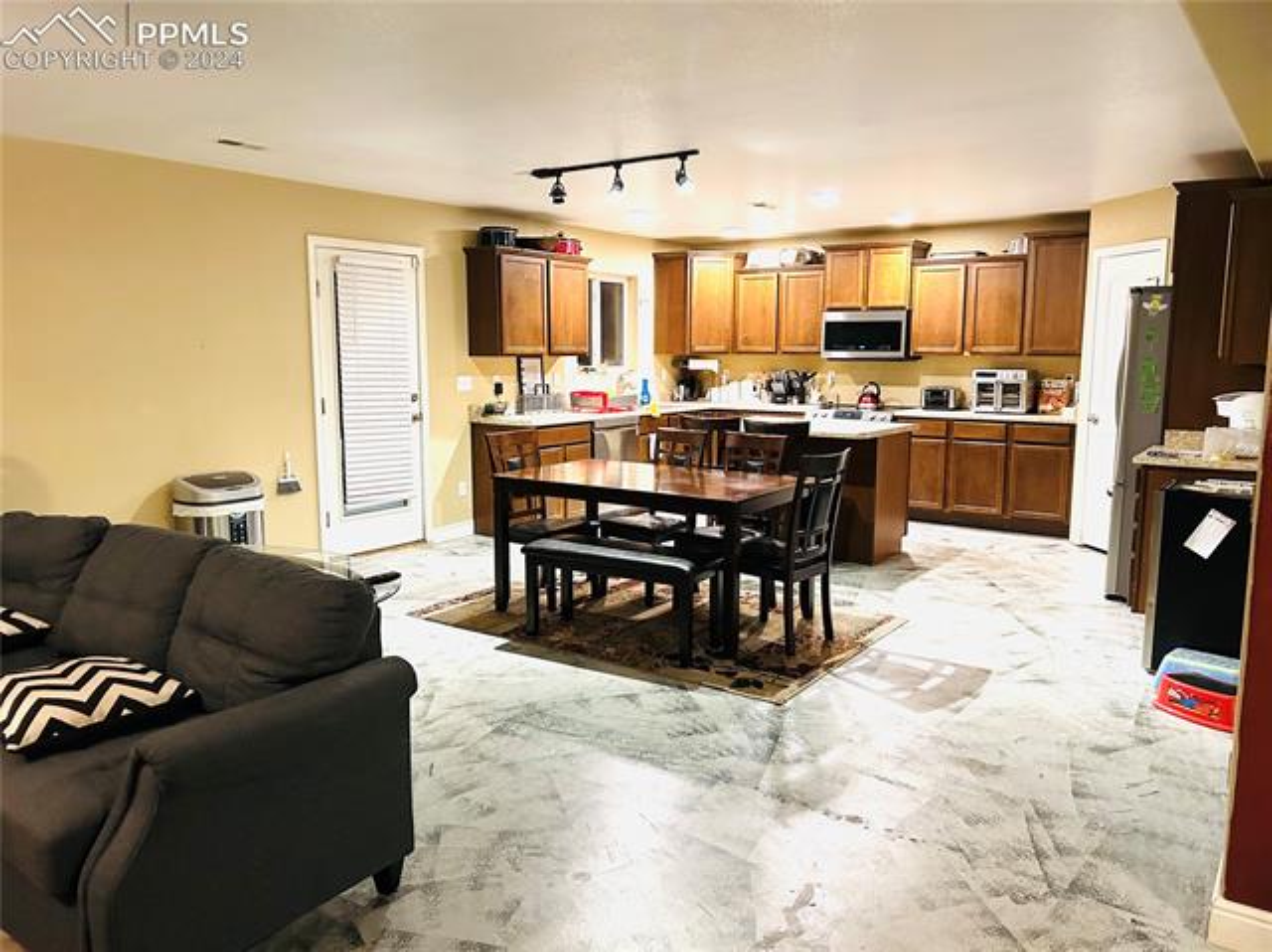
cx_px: 636
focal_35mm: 26
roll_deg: +0.4
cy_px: 476
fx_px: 955
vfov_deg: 53.0
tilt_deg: -8.4
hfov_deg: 67.3
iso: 500
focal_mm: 5.7
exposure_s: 1/40
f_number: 1.5
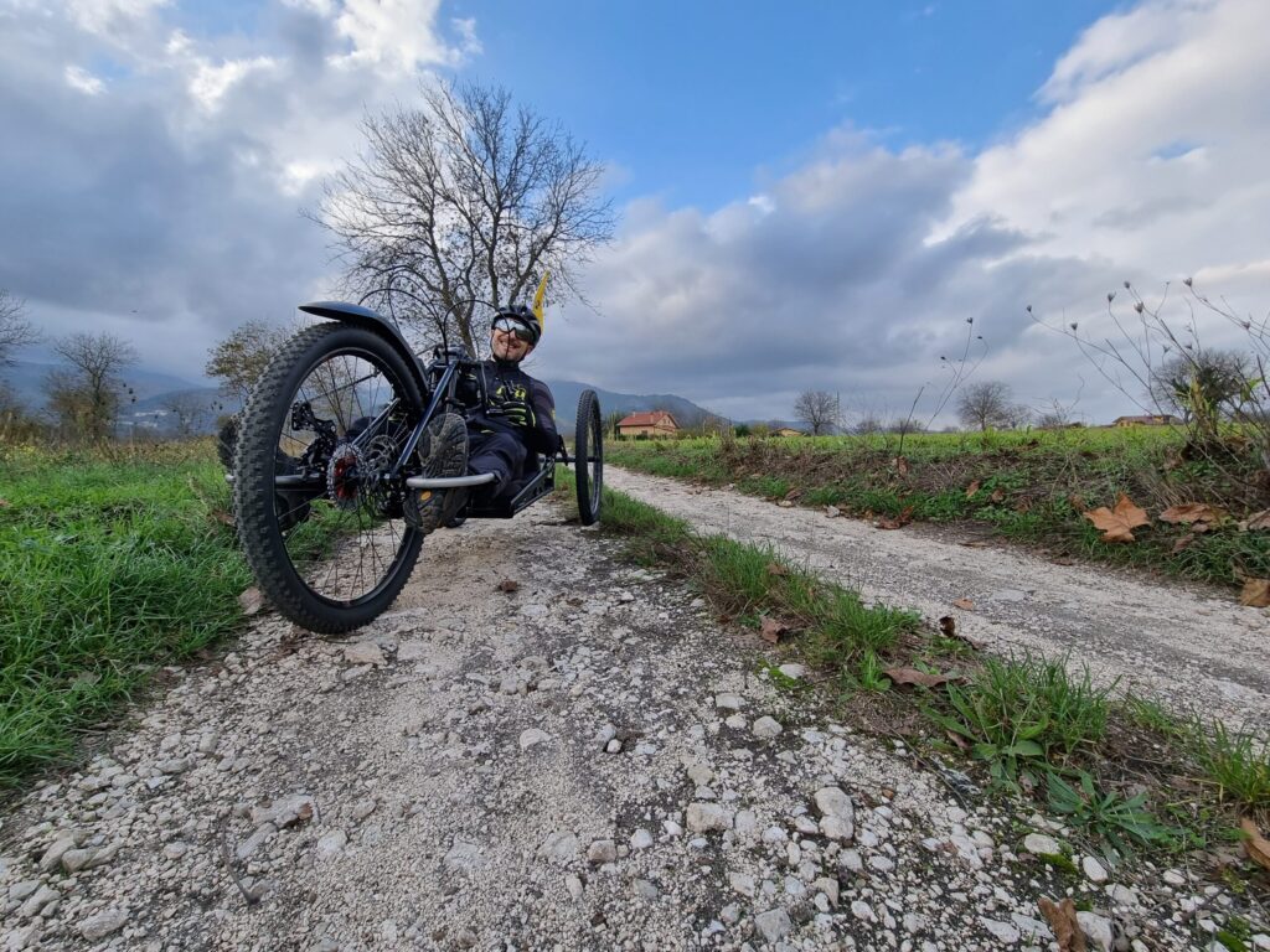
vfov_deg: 89.9
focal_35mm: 13
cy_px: 476
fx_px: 477
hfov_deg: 106.2
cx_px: 635
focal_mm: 2.2
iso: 50
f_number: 2.2
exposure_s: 1/570
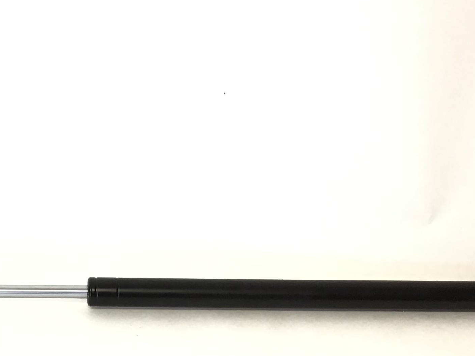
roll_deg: -0.1
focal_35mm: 72
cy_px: 339
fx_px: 988
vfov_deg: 19.9
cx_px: 78
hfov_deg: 26.4
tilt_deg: -41.5
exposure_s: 1/40
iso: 32
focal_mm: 3.3
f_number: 2.4
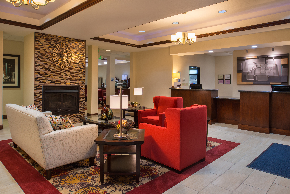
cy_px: 97
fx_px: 193
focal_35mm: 24
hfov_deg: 73.7
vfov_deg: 53.2
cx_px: 145
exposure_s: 1/4
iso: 100
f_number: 9
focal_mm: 24
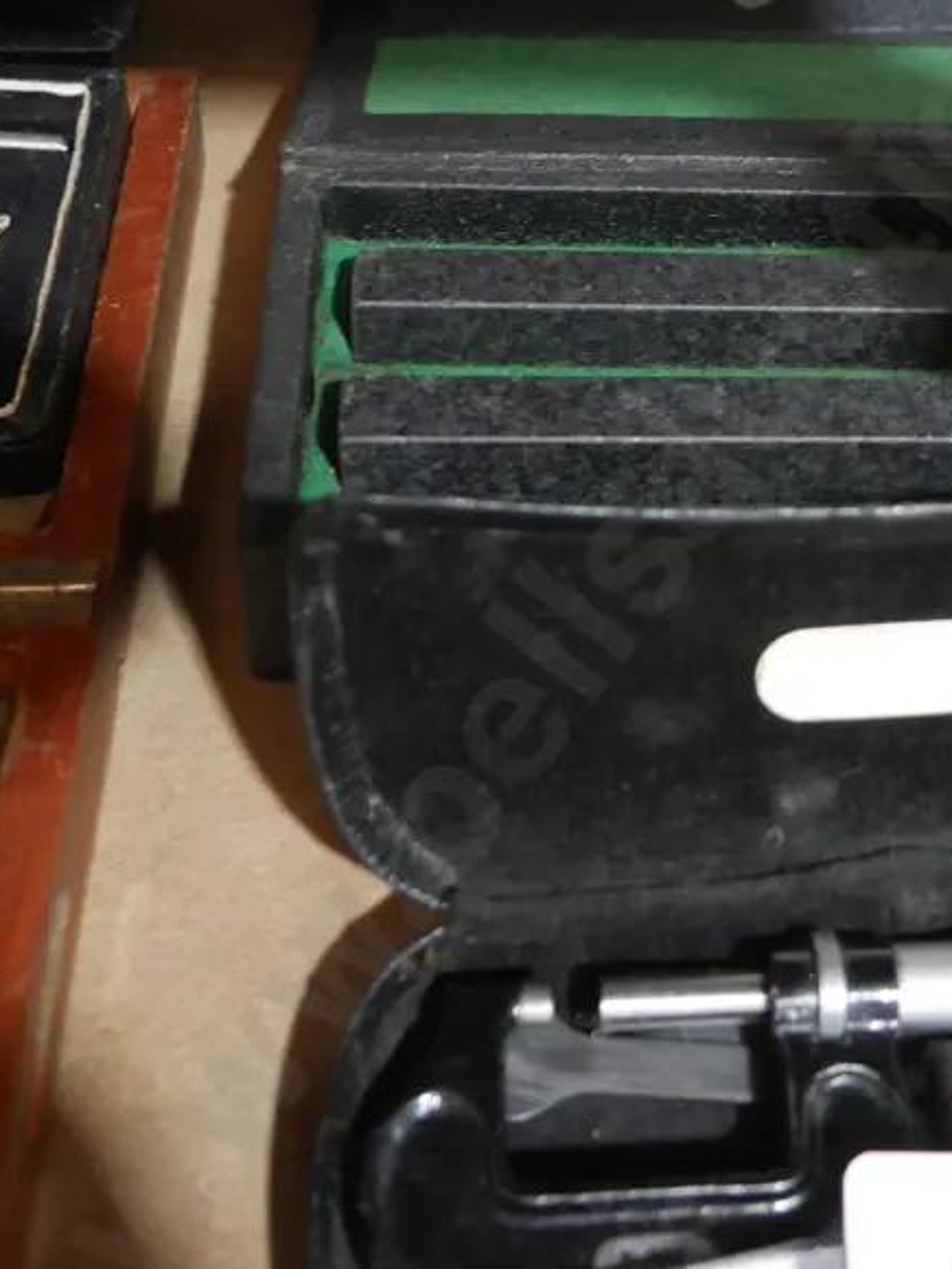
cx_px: 775
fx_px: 1943
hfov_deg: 26.9
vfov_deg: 35.6
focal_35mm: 53
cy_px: 379
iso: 2000
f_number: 3.6
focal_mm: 15
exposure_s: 1/60
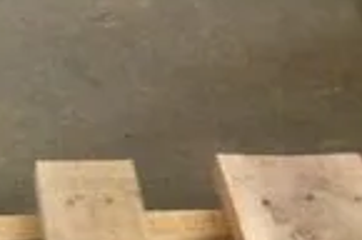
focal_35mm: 161
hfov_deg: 12.2
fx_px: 1615
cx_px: -185
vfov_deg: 8.0
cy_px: 528
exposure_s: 1/20
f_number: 2.4
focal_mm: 4.28
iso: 320
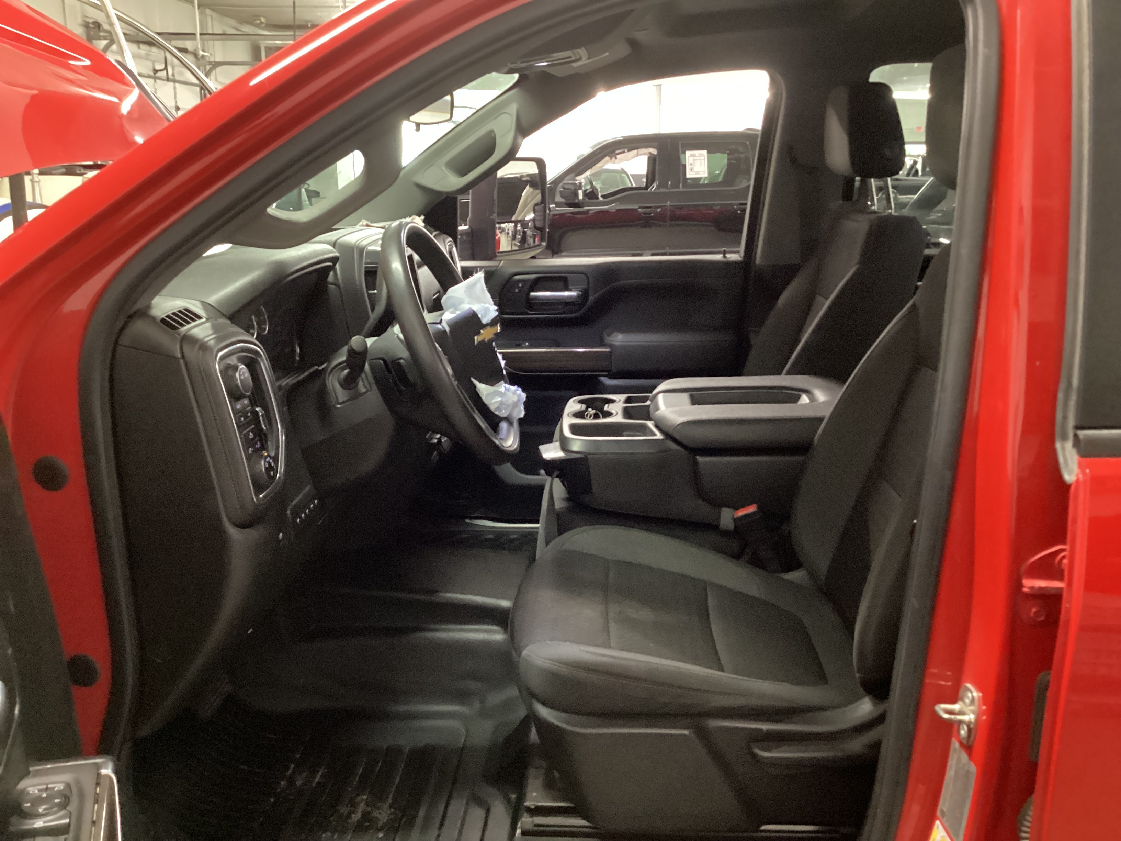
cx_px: 560
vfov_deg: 45.4
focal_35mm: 31
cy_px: 420
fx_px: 1004
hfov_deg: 58.4
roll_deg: -0.9
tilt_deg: -15.9
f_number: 2.4
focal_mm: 3.3
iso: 640
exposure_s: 1/20
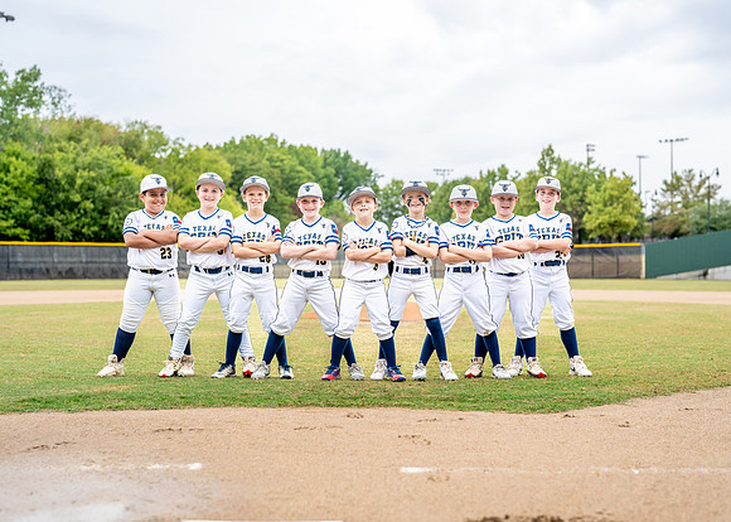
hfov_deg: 36.5
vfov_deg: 26.5
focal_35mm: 53
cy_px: 261
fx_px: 1109
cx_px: 374
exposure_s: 1/500
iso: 160
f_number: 2.5
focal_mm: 50
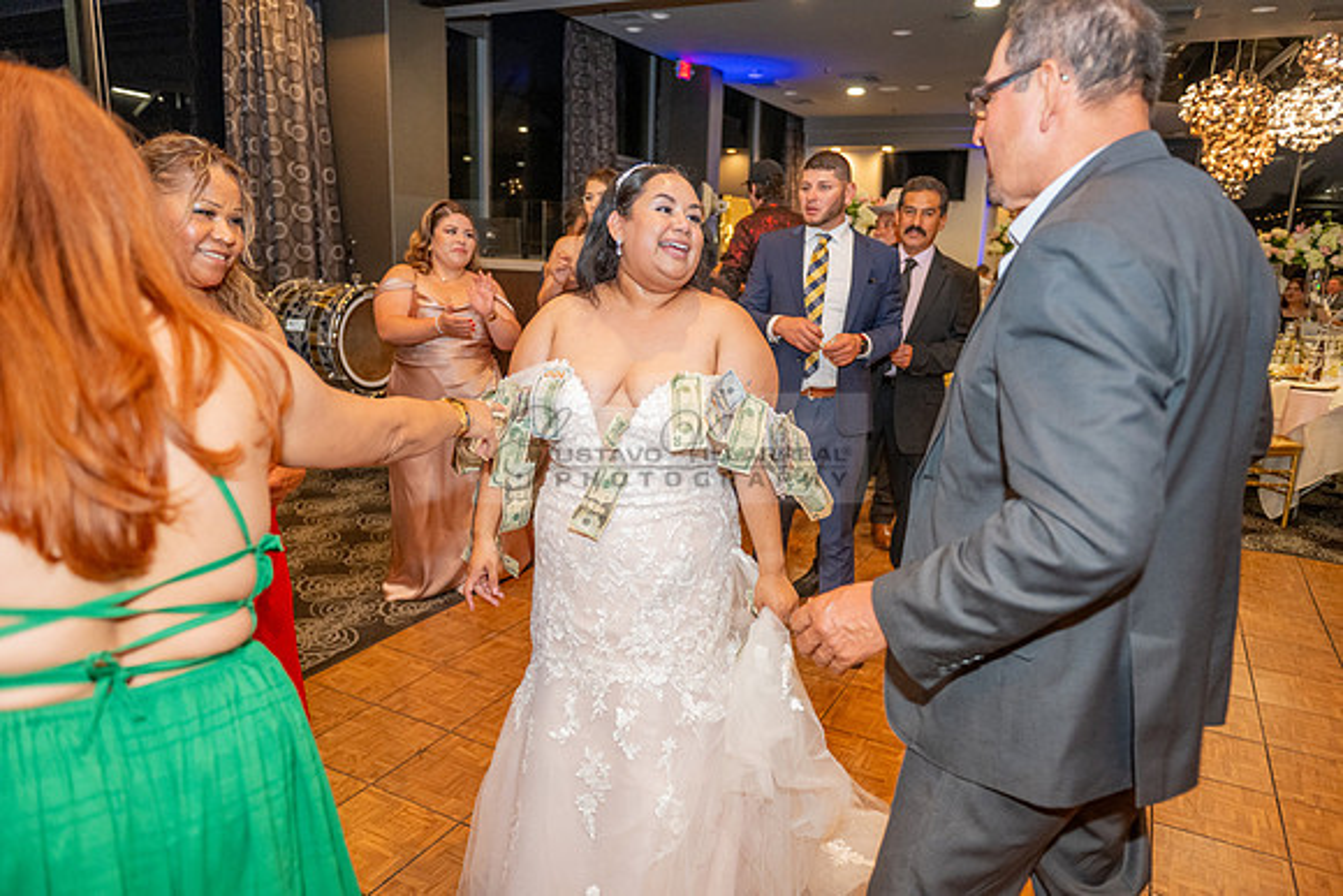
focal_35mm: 24
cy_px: 448
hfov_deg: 73.7
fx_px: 896
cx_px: 672
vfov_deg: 53.2
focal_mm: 24
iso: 2500
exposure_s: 1/200
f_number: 2.8
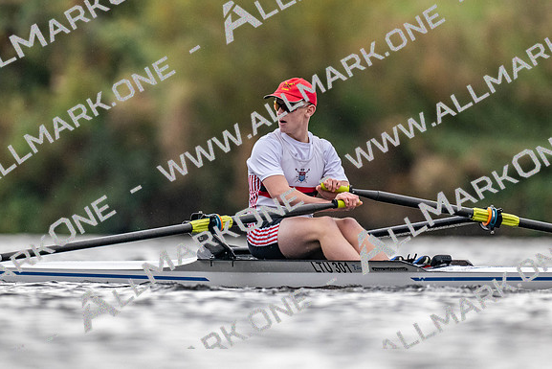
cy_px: 184
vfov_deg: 1.5
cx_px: 276
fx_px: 13879
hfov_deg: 2.3
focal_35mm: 905
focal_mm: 600
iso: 2200
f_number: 4
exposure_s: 1/2500
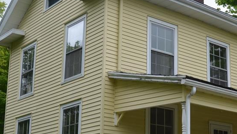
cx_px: 171
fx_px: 440
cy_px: 98
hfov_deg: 29.8
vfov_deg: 17.2
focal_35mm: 70
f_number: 6.3
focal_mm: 24
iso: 100
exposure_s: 1/160
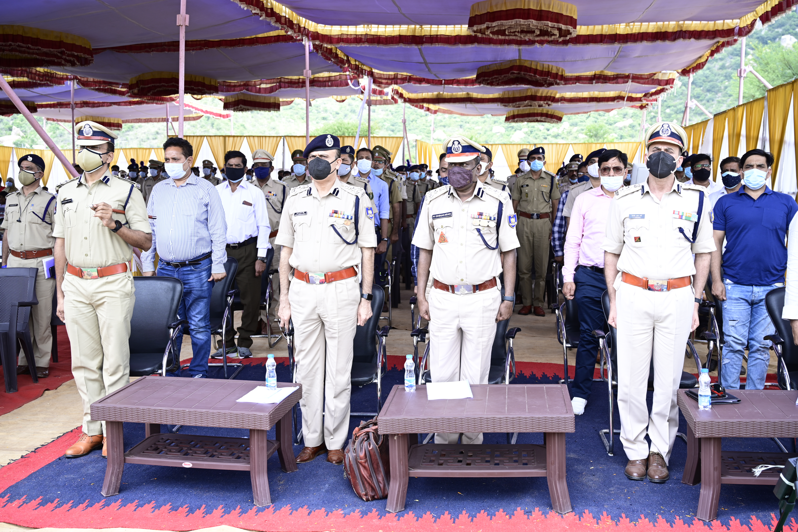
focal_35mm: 39
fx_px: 864
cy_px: 266
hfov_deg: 49.6
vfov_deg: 34.2
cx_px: 399
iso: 200
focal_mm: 39
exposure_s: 1/100
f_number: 5.6
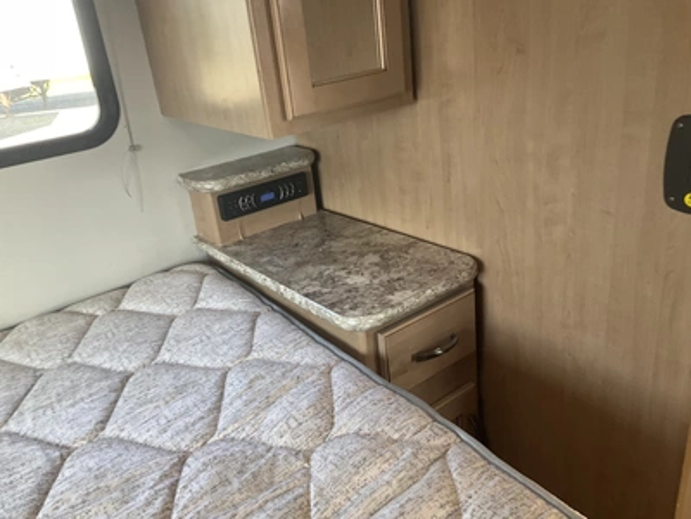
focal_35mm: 29
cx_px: 346
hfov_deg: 61.7
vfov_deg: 48.2
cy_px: 260
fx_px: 579
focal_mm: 3
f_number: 1.8
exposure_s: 1/60
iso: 80
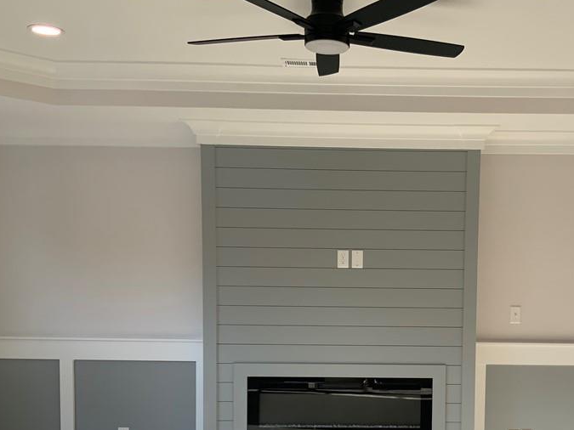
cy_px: 320
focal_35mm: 44
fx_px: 729
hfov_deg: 42.3
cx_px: 386
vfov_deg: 32.3
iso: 16
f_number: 1.8
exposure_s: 1/145
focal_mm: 3
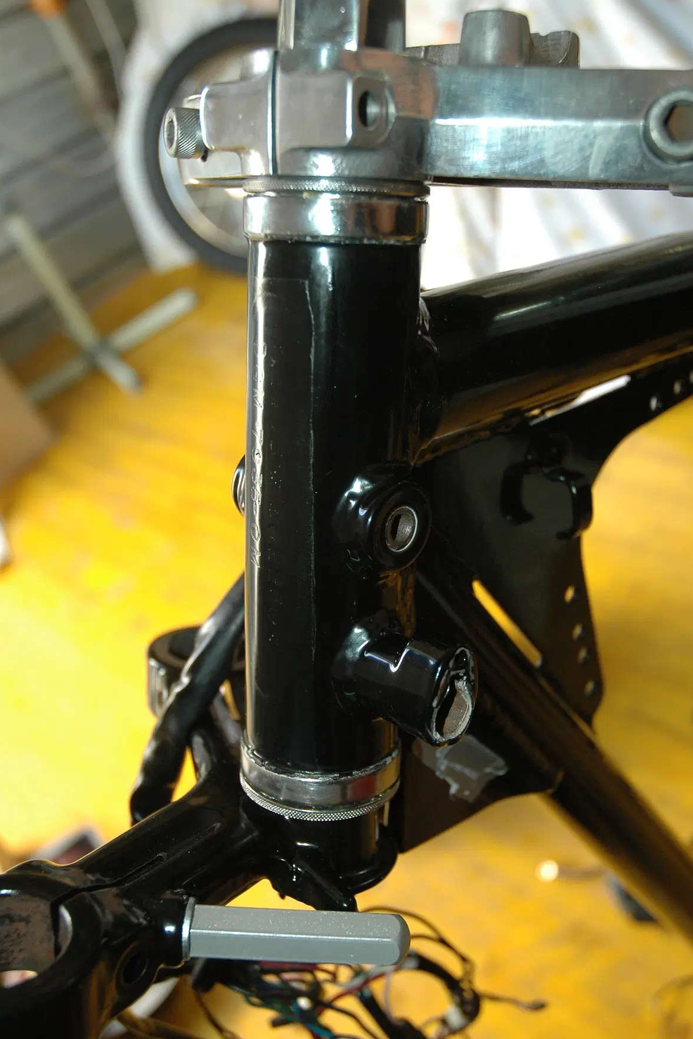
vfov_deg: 50.1
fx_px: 1112
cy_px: 522
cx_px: 344
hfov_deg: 34.6
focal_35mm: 39
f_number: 3.8
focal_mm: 25
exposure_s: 1/60
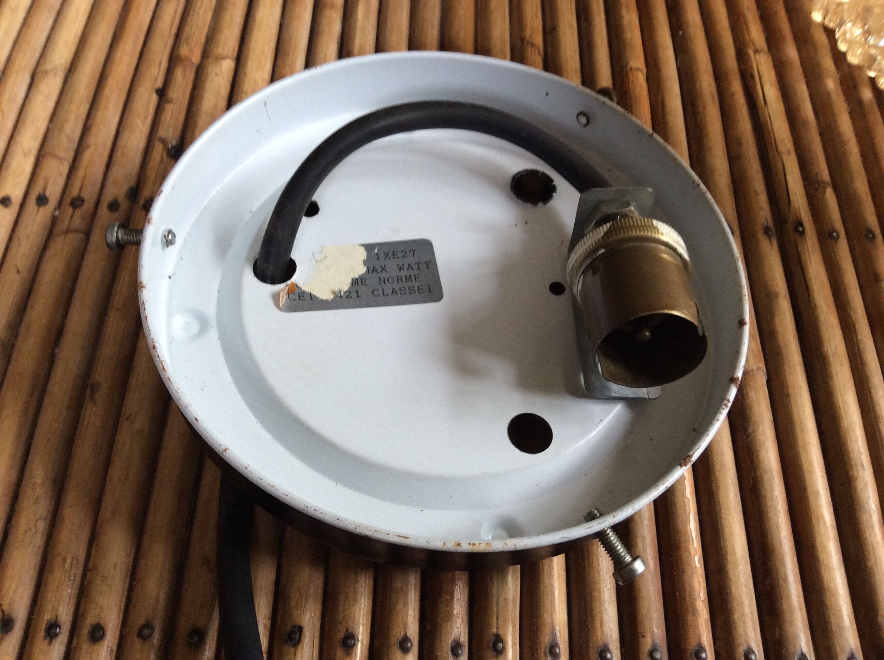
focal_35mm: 32
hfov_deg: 56.9
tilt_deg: -61.9
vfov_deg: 44.1
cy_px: 330
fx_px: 816
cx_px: 442
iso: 80
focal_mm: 3.3
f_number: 2.4
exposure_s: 1/25
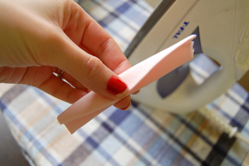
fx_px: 270
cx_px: 124
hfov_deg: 49.6
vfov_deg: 34.2
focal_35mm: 39
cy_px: 83
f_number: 4.5
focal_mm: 26
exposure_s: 1/80
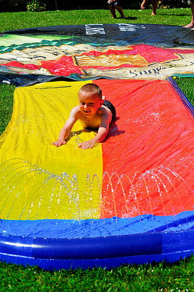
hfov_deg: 13.0
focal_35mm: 105
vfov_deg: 19.5
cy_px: 146
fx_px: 851
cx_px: 97
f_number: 7.1
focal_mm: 70
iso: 200
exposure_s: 1/800
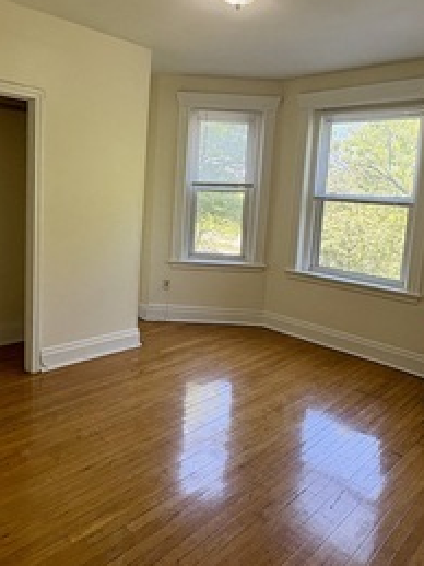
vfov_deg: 65.1
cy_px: 247
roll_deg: -3.3
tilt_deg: -6.1
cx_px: 198
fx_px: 441
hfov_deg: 51.3
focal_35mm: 27
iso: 160
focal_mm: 2.22
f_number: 2.2
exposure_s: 1/99
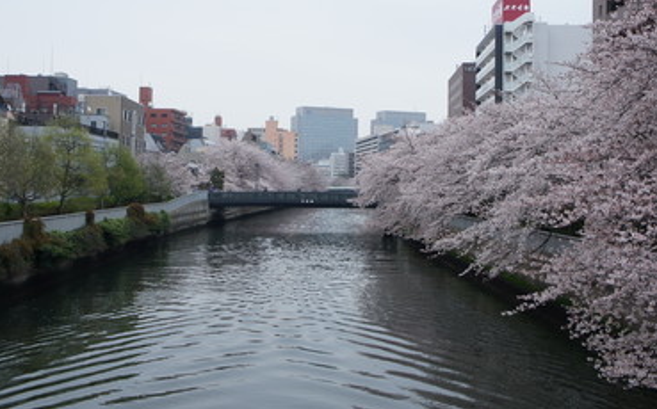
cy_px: 148
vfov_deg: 27.5
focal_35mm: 47
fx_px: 834
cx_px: 338
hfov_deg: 43.0
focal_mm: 25
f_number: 7.1
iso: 200
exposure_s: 1/200
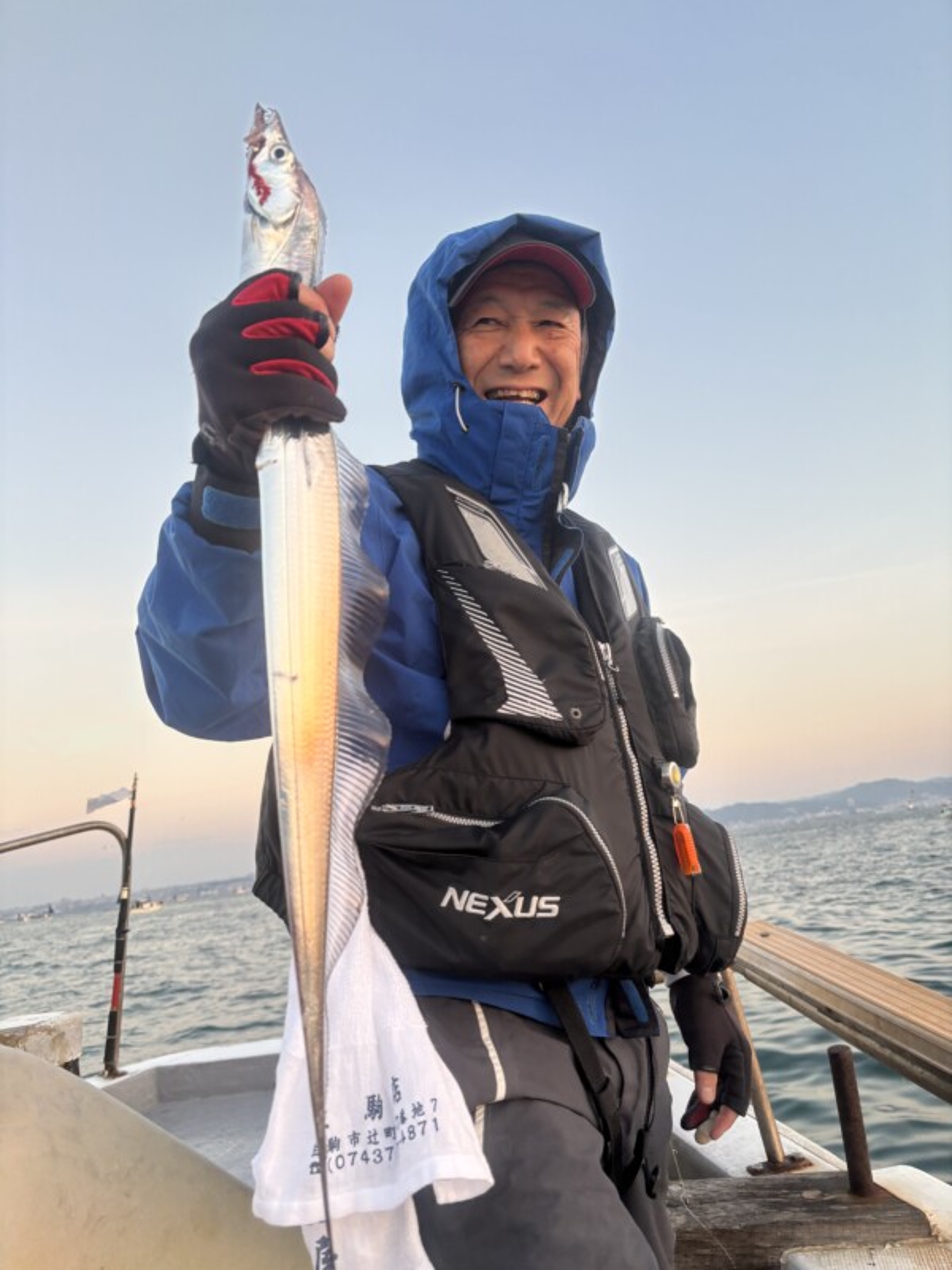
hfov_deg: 53.1
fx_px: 953
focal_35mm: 26
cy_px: 635
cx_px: 476
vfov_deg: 67.3
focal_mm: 5.96
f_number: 1.6
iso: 64
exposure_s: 1/121
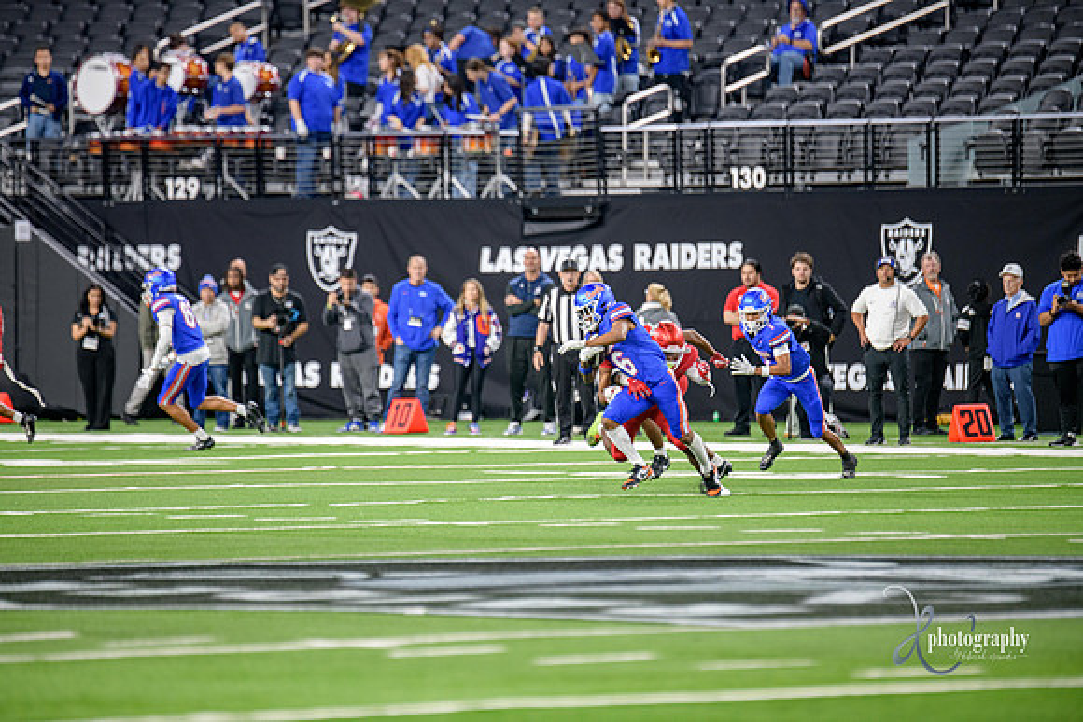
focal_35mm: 300
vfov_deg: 4.6
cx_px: 542
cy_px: 361
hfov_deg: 6.9
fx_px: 9027
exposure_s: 1/400
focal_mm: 300
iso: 1000
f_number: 2.8
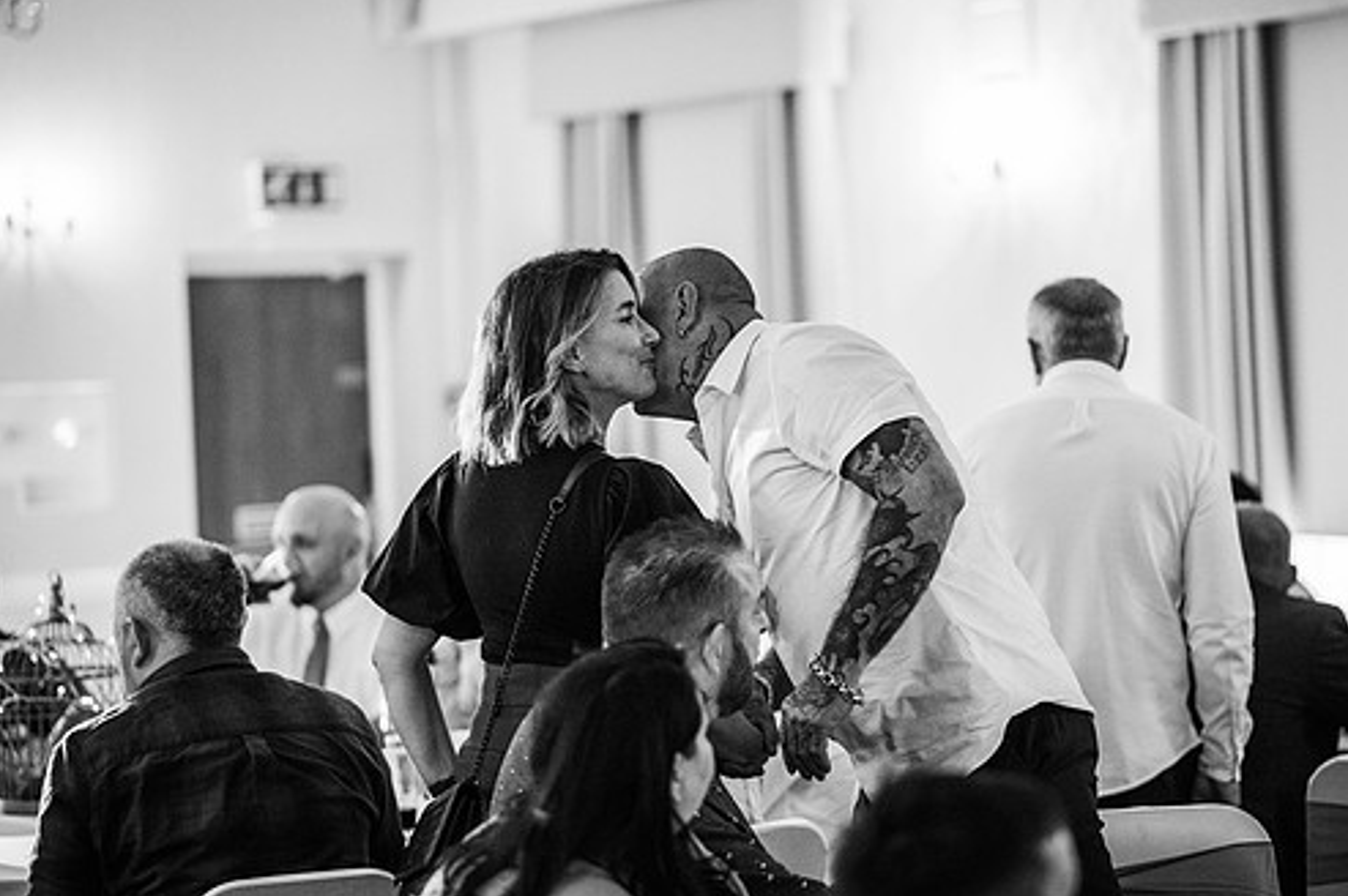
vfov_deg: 13.7
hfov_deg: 20.4
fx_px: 3742
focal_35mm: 100
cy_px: 443
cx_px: 766
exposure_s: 1/200
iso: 1400
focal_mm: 85
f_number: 1.8
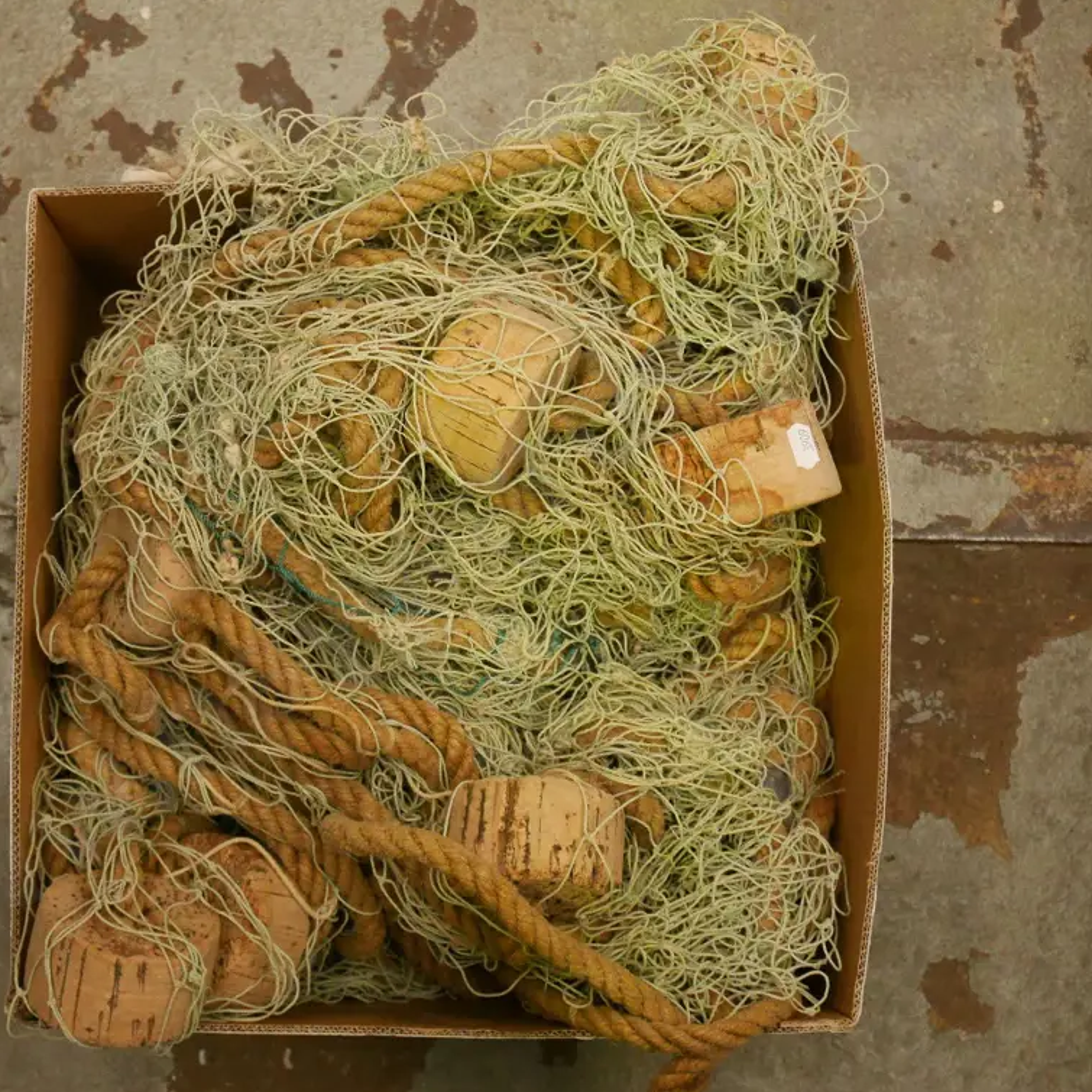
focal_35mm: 60
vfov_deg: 28.6
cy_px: 550
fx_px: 2141
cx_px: 438
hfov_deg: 28.5
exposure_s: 1/200
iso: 3200
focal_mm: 25
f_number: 5.2
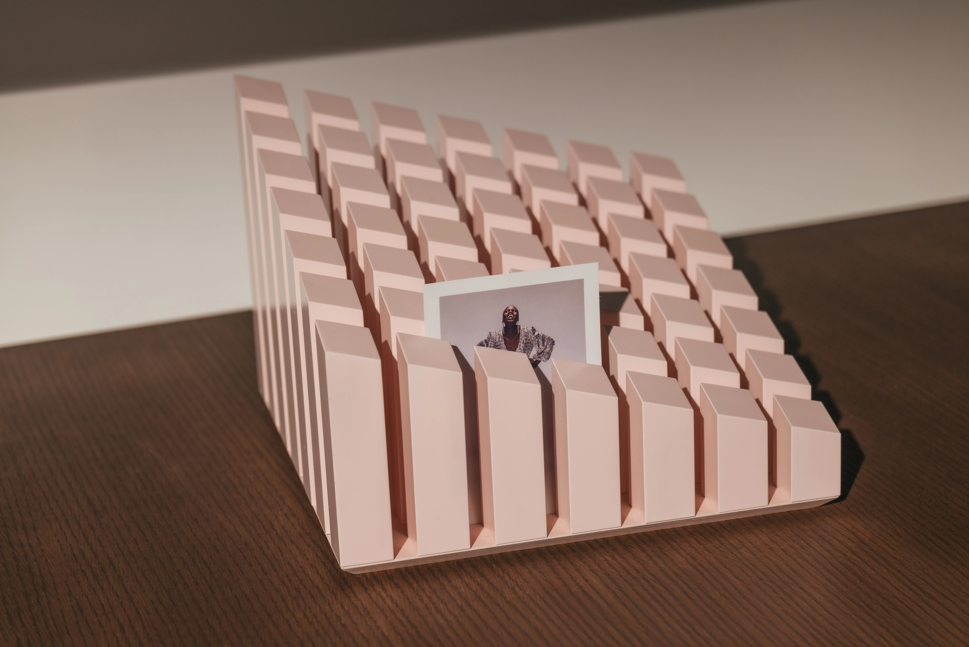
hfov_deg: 22.4
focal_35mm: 91
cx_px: 484
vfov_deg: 15.0
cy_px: 324
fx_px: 2450
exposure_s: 1/160
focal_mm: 85
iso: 400
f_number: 4
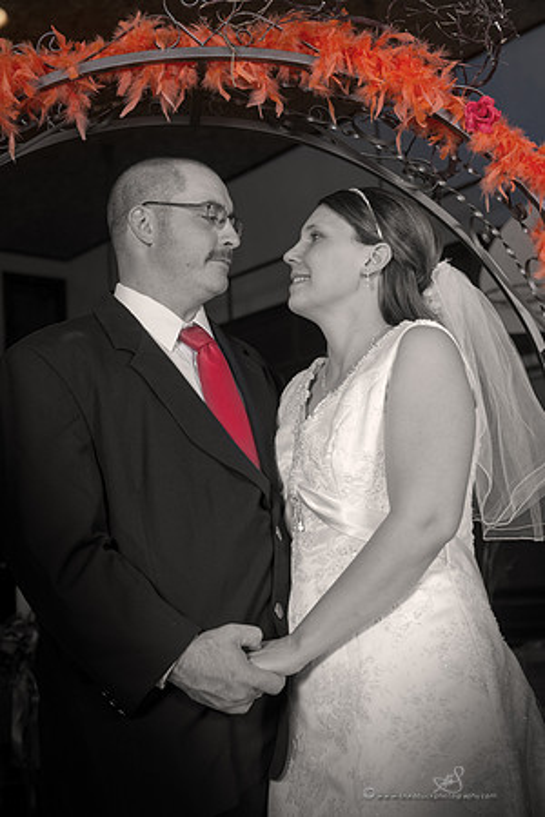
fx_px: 1249
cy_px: 408
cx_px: 272
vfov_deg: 36.2
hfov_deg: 24.6
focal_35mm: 55
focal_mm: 55
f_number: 4.5
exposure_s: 1/160
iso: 100
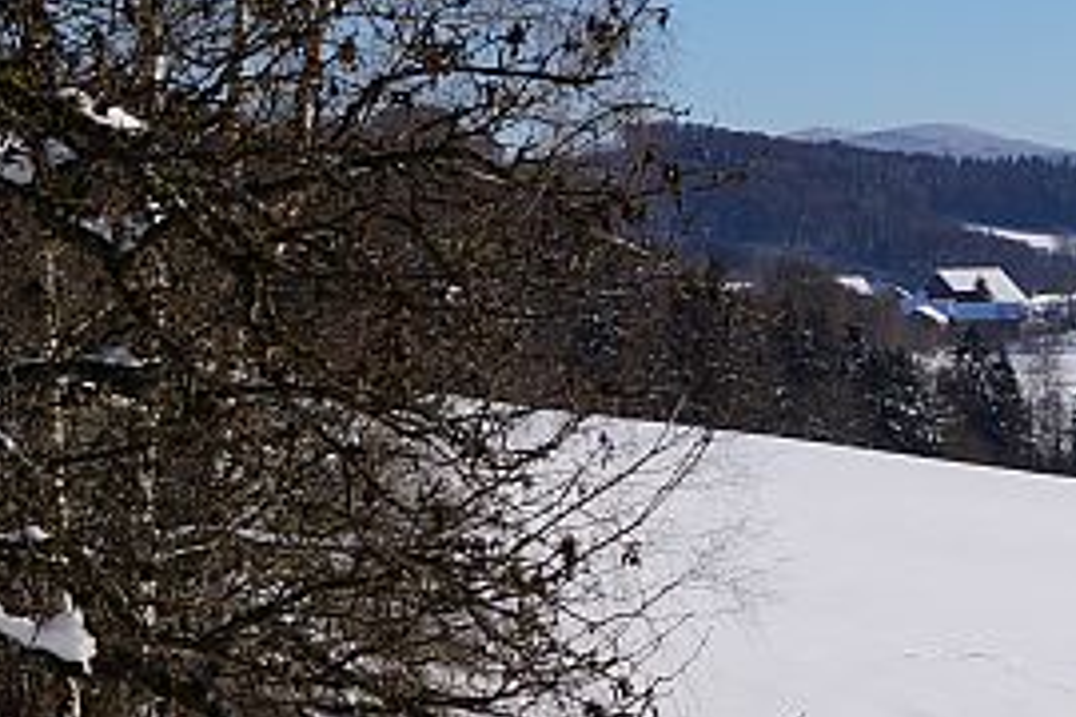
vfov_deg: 11.0
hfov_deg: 15.7
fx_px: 3736
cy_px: 362
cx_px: 1319
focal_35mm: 125
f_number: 10
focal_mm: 22
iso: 100
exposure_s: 1/400
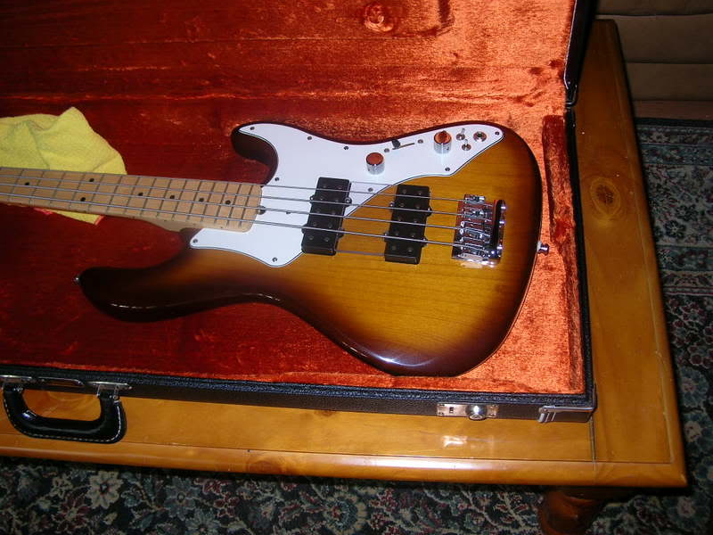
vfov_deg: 39.7
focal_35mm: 36
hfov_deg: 51.4
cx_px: 356
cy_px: 268
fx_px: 742
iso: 50
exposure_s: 1/60.1
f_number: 2.7
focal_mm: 6
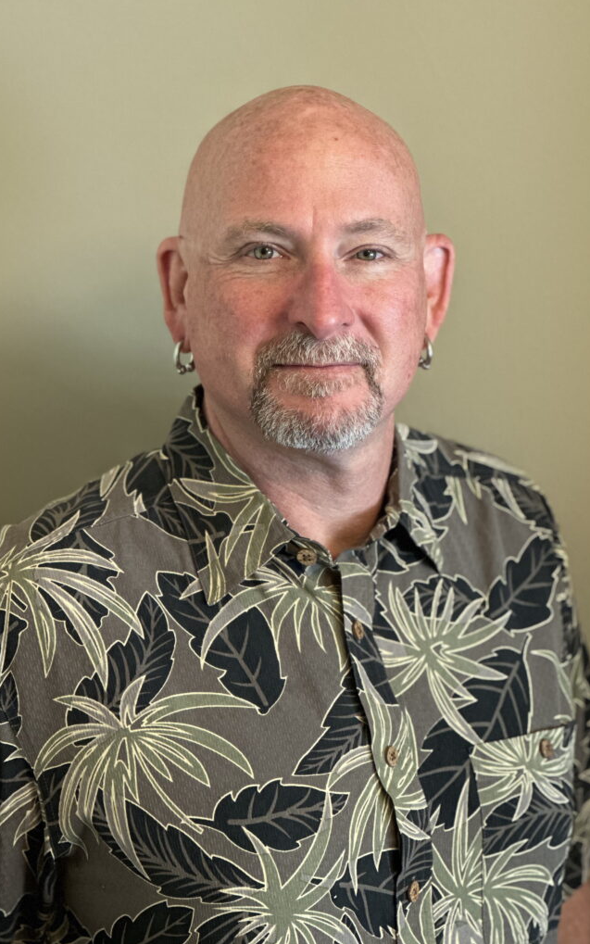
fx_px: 2109
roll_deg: -0.9
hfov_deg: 15.9
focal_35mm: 82
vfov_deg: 25.2
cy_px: 472
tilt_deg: -7.7
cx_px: 261
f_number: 2.8
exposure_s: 1/24
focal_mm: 9
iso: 400
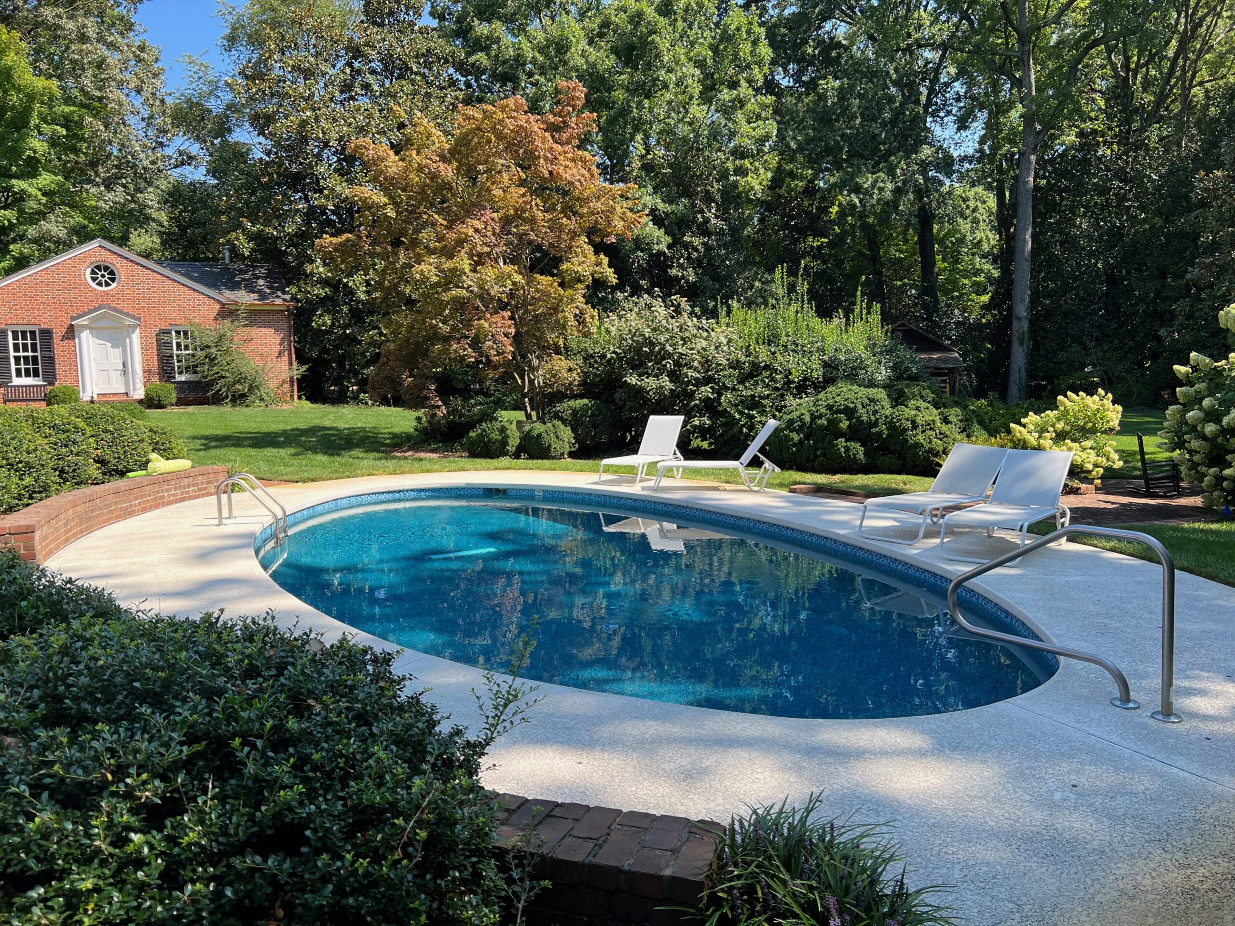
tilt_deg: -2.3
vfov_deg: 53.1
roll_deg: +0.1
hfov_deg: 67.3
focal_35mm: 26
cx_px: 618
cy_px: 463
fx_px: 928
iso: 50
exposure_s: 1/1124
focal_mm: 5.7
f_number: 1.5
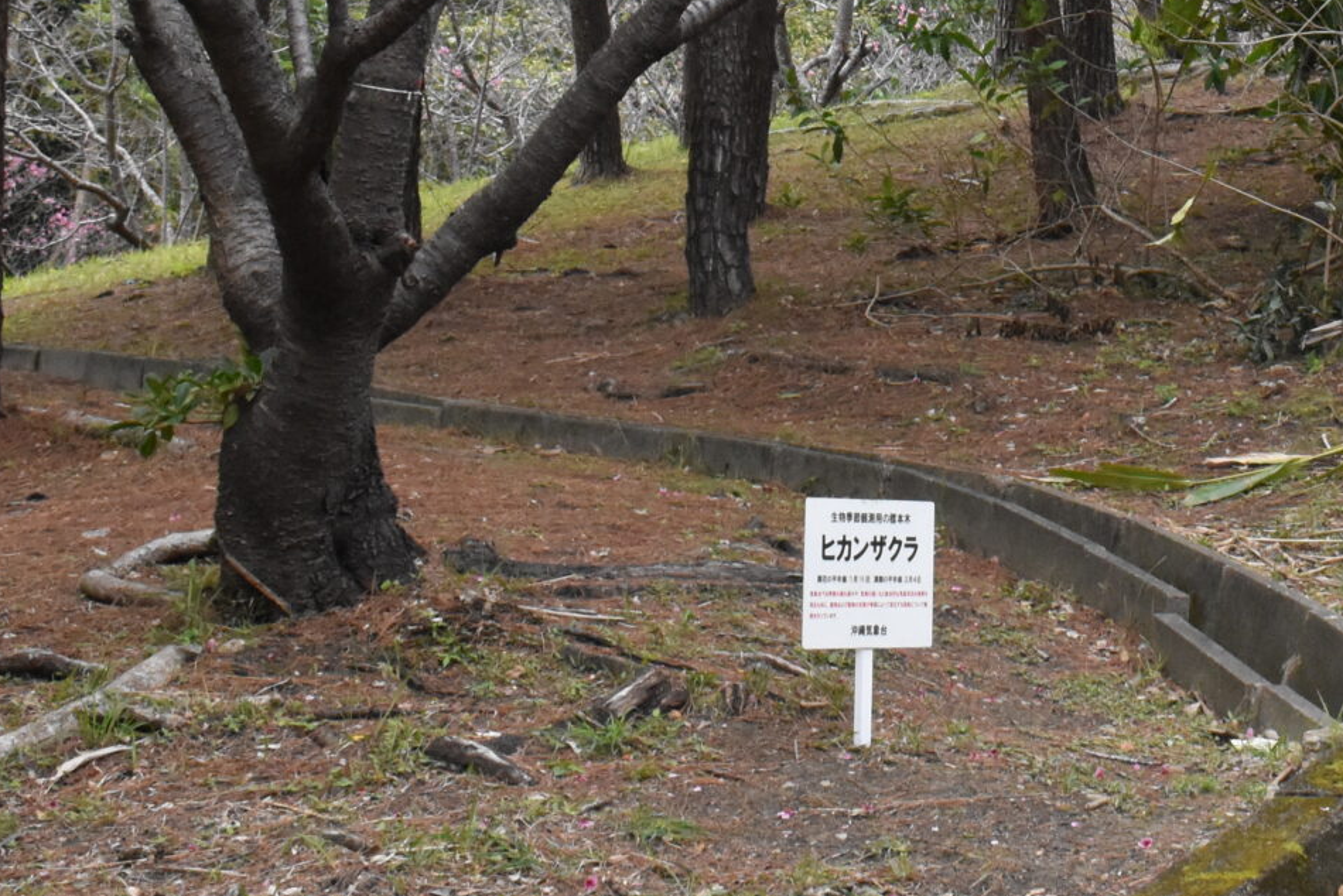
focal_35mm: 97
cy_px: -307
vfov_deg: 13.5
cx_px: 1207
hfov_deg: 20.6
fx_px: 3620
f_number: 10
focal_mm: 24
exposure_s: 1/400
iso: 2500
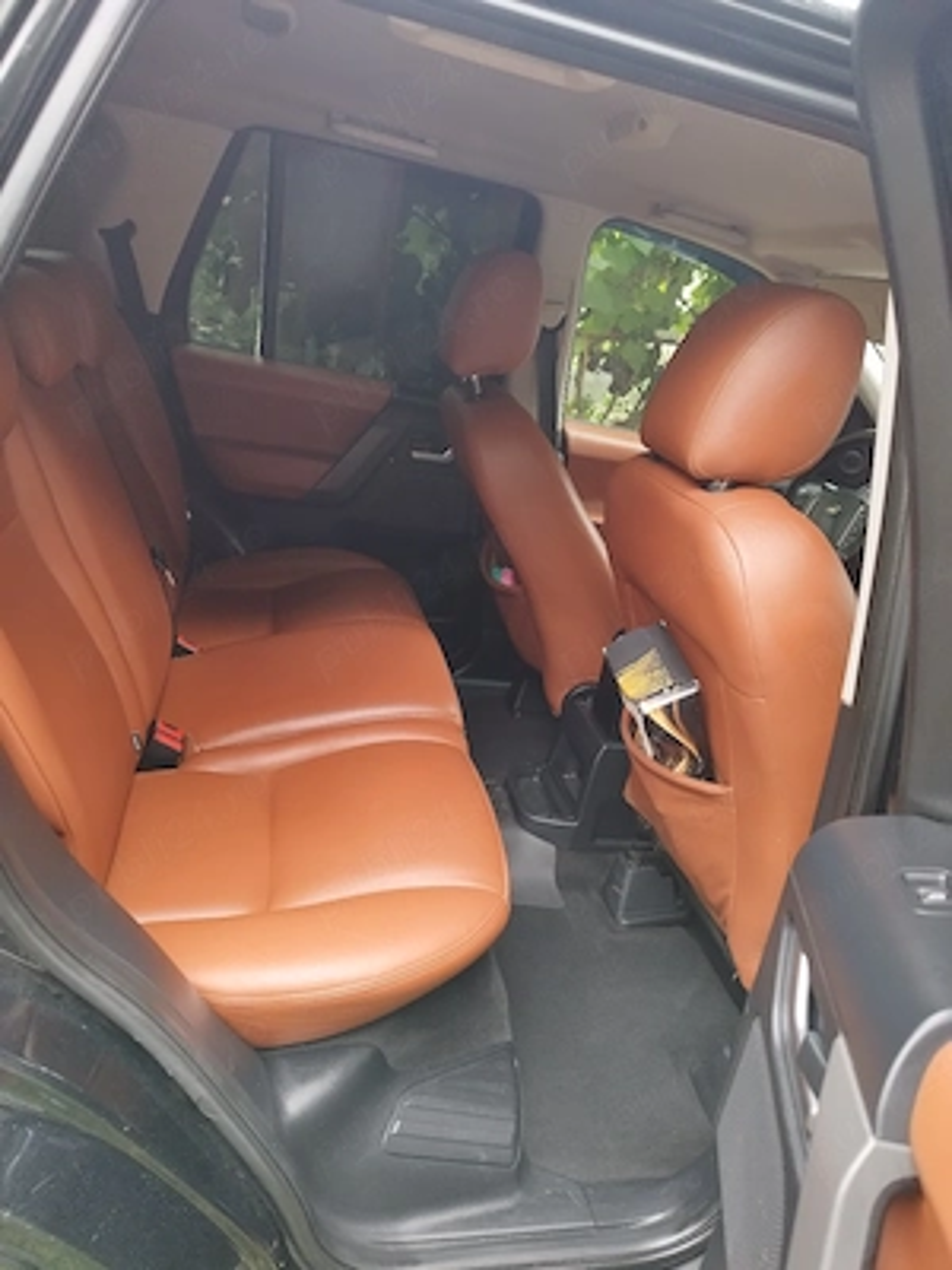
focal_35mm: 24
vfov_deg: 71.6
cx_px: 476
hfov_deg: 56.8
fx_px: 880
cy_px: 635
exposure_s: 1/50
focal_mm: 5.89
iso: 100
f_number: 1.89
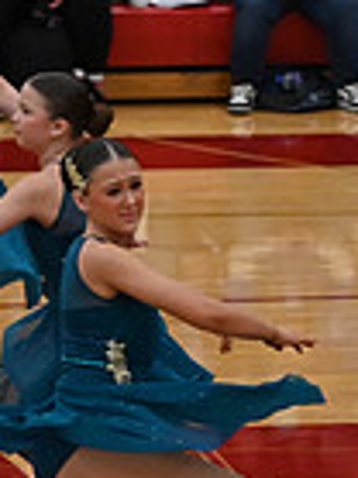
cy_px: 280
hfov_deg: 3.1
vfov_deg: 4.2
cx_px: 926
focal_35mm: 470
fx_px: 6491
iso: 5000
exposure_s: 1/400
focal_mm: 78
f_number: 4
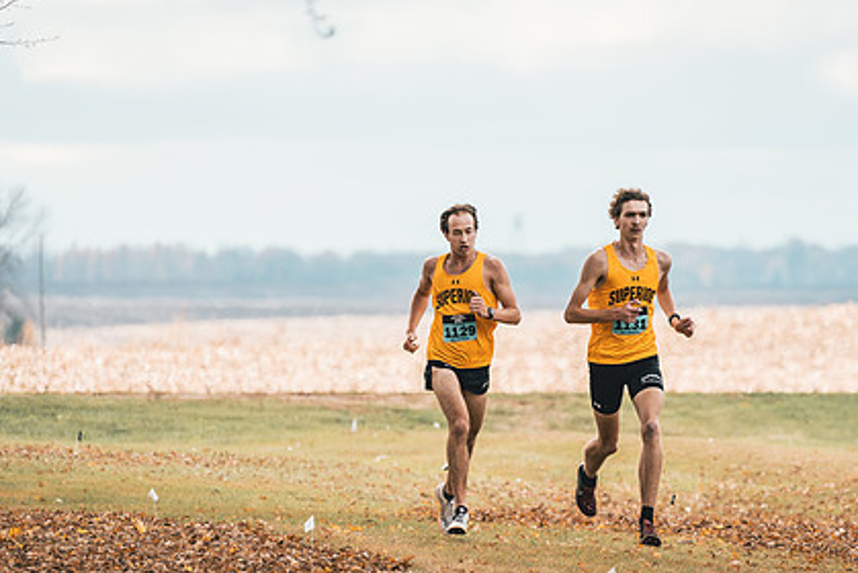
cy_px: 355
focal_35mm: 558
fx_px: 13308
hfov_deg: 3.7
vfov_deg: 2.5
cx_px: 512
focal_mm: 400
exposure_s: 1/1000
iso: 400
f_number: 6.3
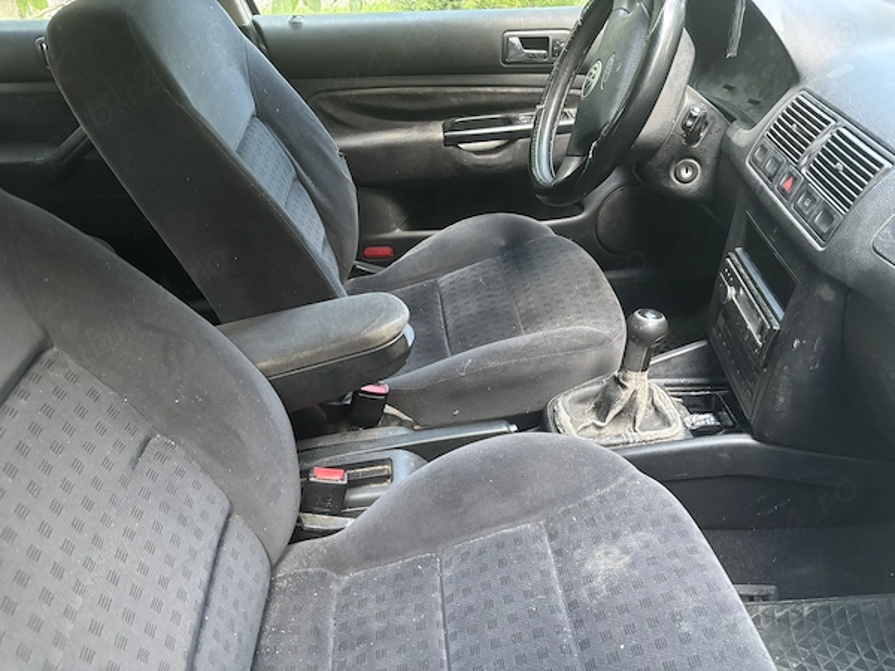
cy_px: 336
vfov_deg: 53.1
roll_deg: +2.5
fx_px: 672
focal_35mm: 26
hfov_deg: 67.3
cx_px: 448
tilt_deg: -32.8
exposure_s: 1/41
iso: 500
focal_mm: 5.96
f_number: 1.6
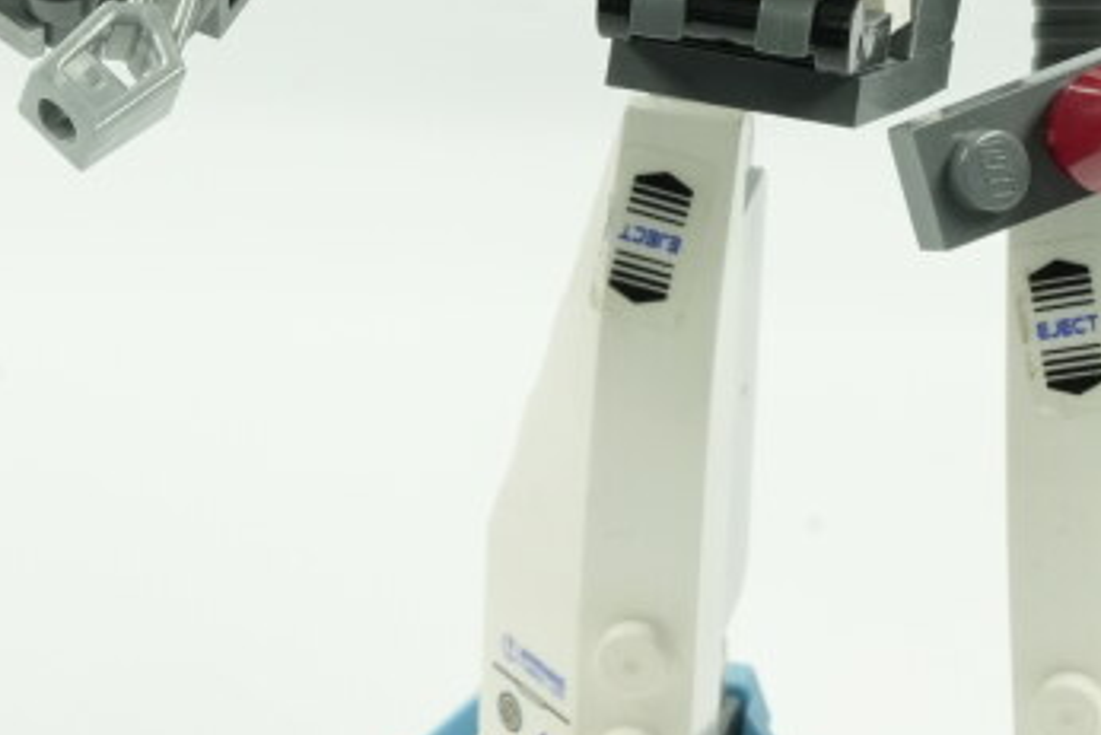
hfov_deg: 6.2
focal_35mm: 333
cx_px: 827
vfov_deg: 4.1
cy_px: -81
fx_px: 10188
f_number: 16
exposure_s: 1/40
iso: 2500
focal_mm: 90
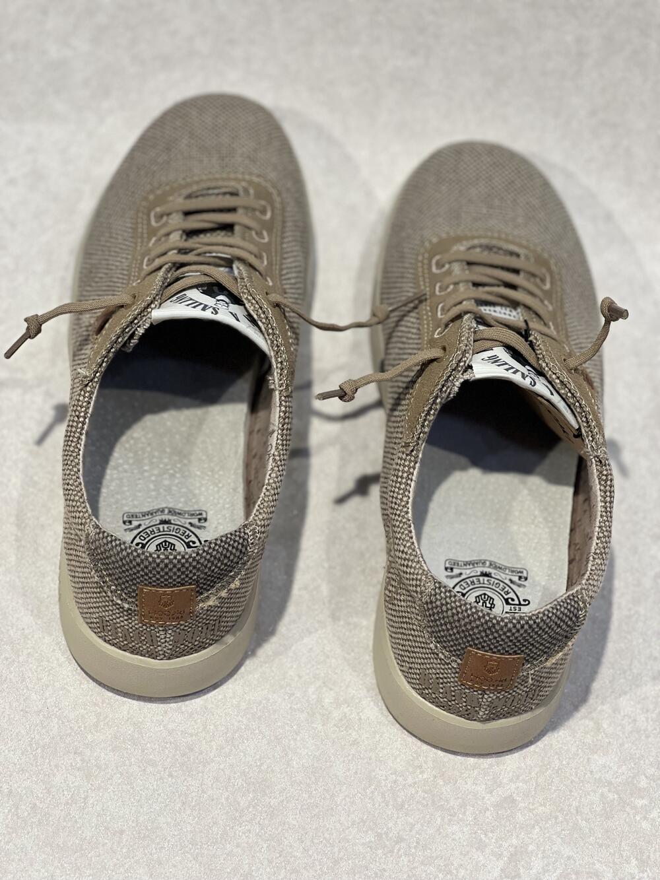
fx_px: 1957
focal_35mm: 77
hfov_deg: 19.1
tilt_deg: -57.5
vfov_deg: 25.3
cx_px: 330
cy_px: 440
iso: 80
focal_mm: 9
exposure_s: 1/100
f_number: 2.8
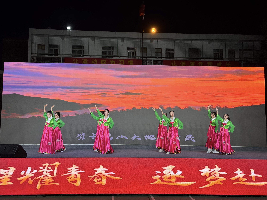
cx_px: 134
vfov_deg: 30.3
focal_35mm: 48
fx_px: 370
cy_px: 100
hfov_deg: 39.7
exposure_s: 1/240
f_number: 1.78
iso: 100
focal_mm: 6.76
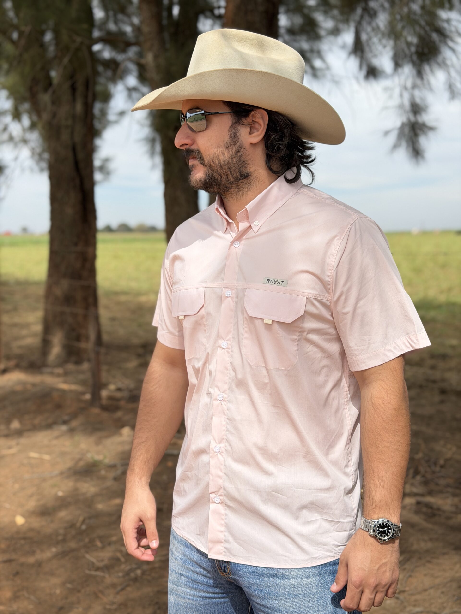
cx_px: 230
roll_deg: +0.0
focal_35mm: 48
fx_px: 852
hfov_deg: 30.3
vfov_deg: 39.7
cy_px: 307
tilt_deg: -5.0
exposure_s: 1/4329
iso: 64
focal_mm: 6.76
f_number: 1.78
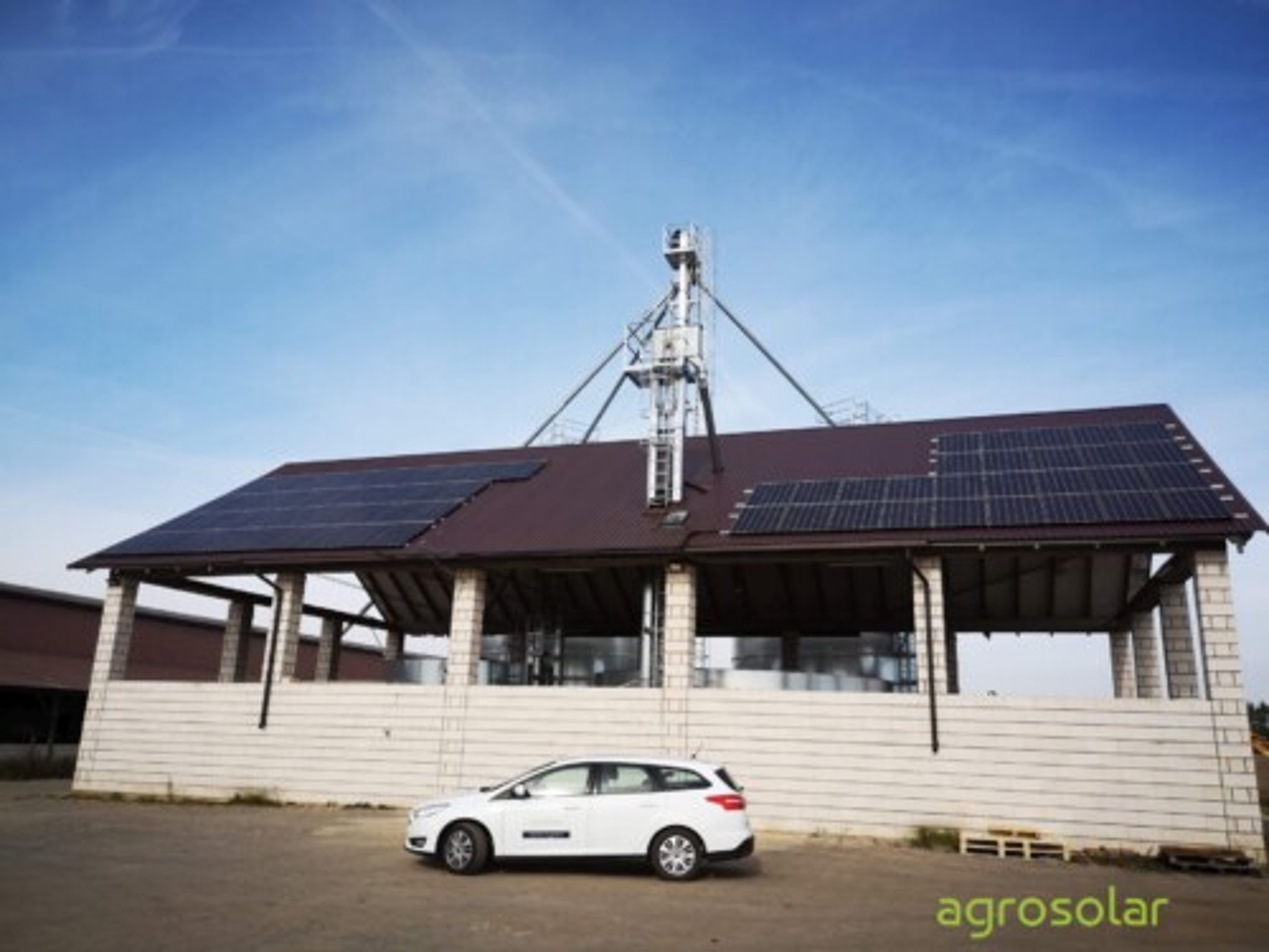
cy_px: 476
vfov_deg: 51.4
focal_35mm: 27
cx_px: 634
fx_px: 990
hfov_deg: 65.3
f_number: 1.8
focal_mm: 3.95
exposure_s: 1/1838
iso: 50
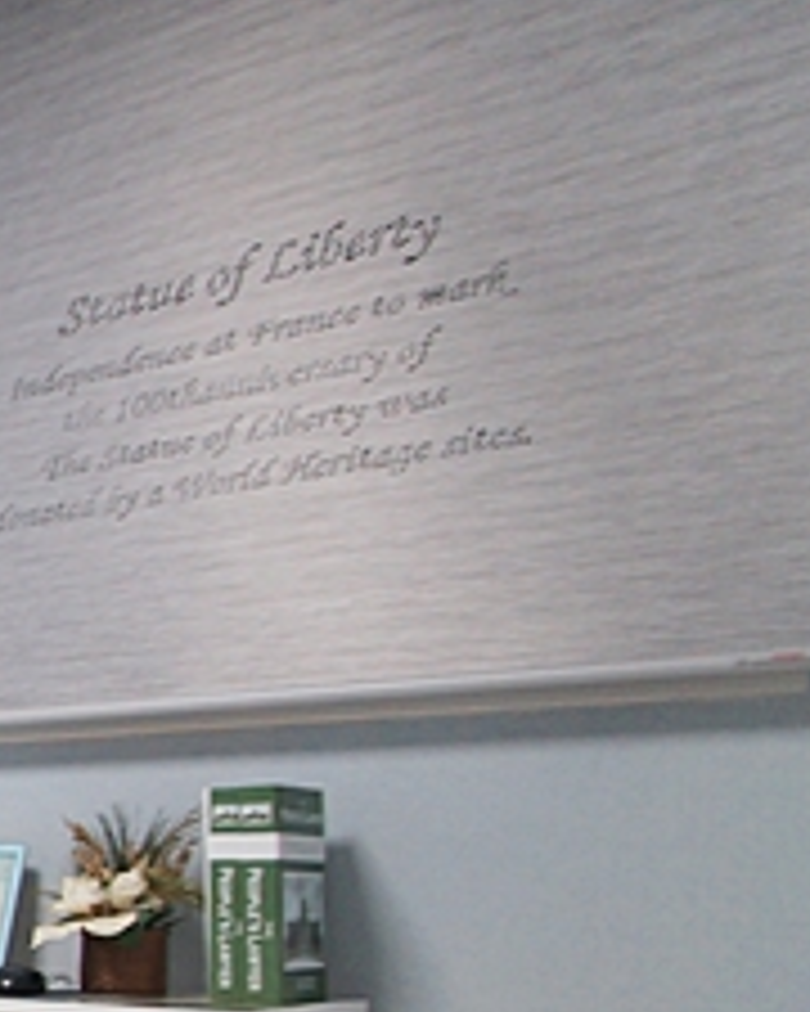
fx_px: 1498
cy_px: 850
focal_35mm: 50
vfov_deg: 35.8
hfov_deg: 18.1
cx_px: -868
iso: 800
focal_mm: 10
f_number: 4
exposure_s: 1/100
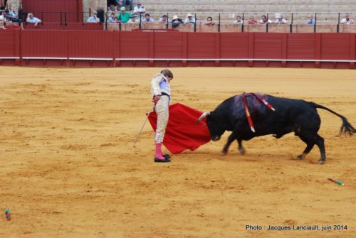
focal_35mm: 138
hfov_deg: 14.8
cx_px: 178
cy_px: 119
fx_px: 1367
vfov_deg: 10.0
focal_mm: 92
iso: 400
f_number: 5
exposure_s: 1/200
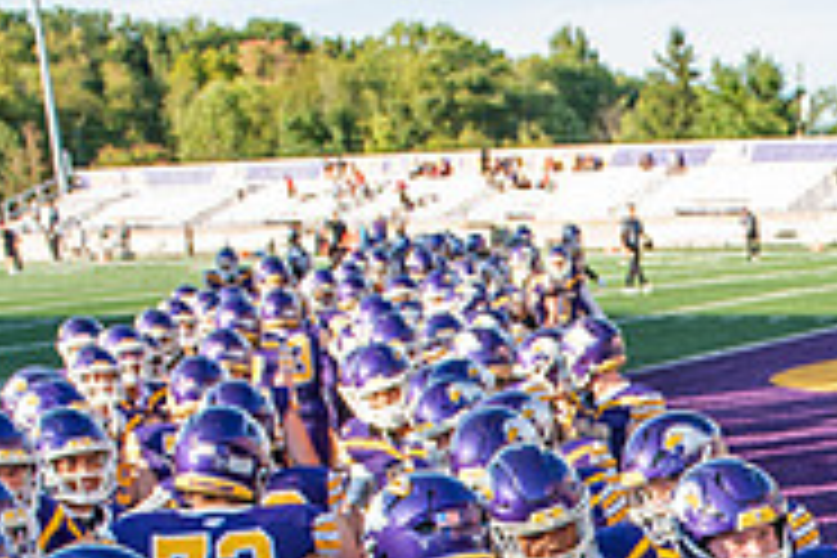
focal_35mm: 75
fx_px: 1744
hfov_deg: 24.7
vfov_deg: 16.8
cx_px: 976
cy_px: 790
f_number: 4
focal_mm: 24
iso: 250
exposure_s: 1/500
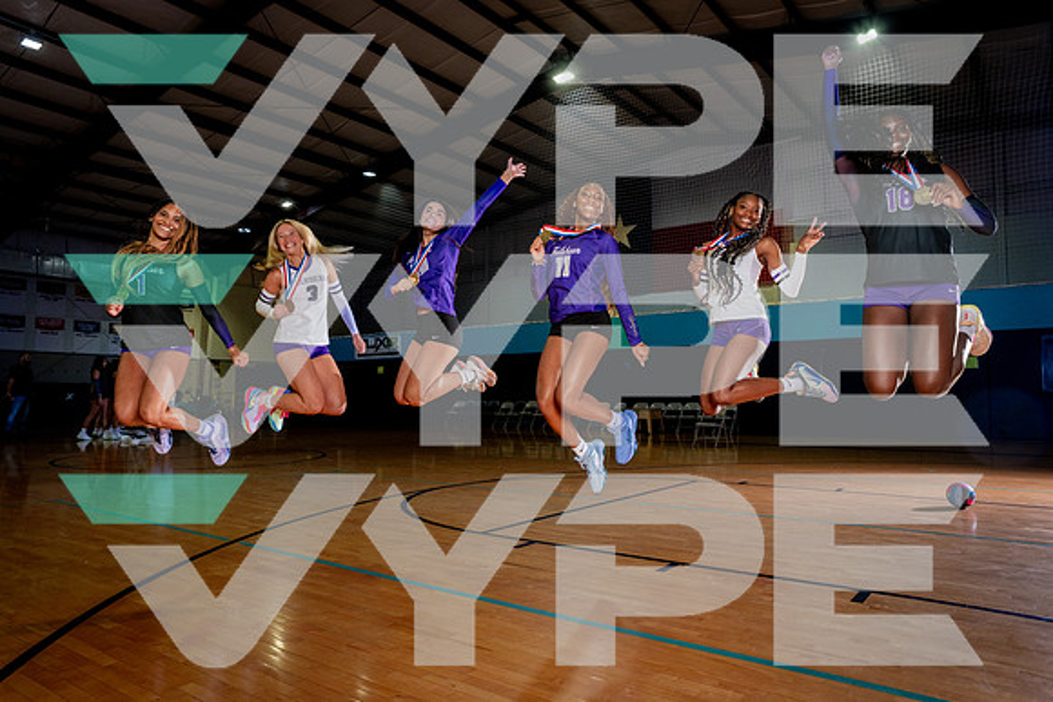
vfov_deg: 52.9
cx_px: 526
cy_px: 351
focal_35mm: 24
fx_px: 707
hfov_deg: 73.4
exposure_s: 1/200
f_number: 7.1
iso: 500
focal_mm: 24
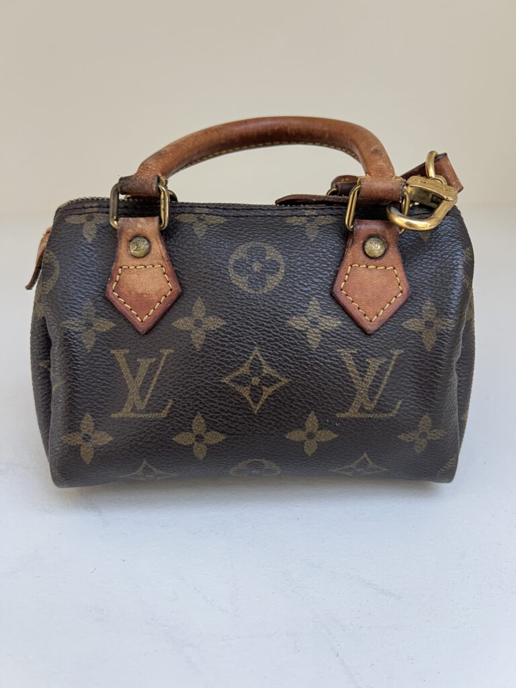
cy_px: 344
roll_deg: +0.4
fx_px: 517
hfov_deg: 53.1
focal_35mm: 26
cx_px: 258
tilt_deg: -27.3
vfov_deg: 67.3
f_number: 1.5
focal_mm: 5.7
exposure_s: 1/60
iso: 250
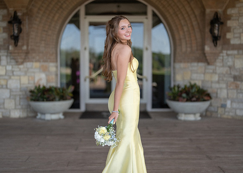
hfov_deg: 36.3
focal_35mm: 54
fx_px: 371
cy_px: 86
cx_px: 123
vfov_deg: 26.3
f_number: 1.2
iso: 160
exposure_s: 1/1600
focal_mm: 50
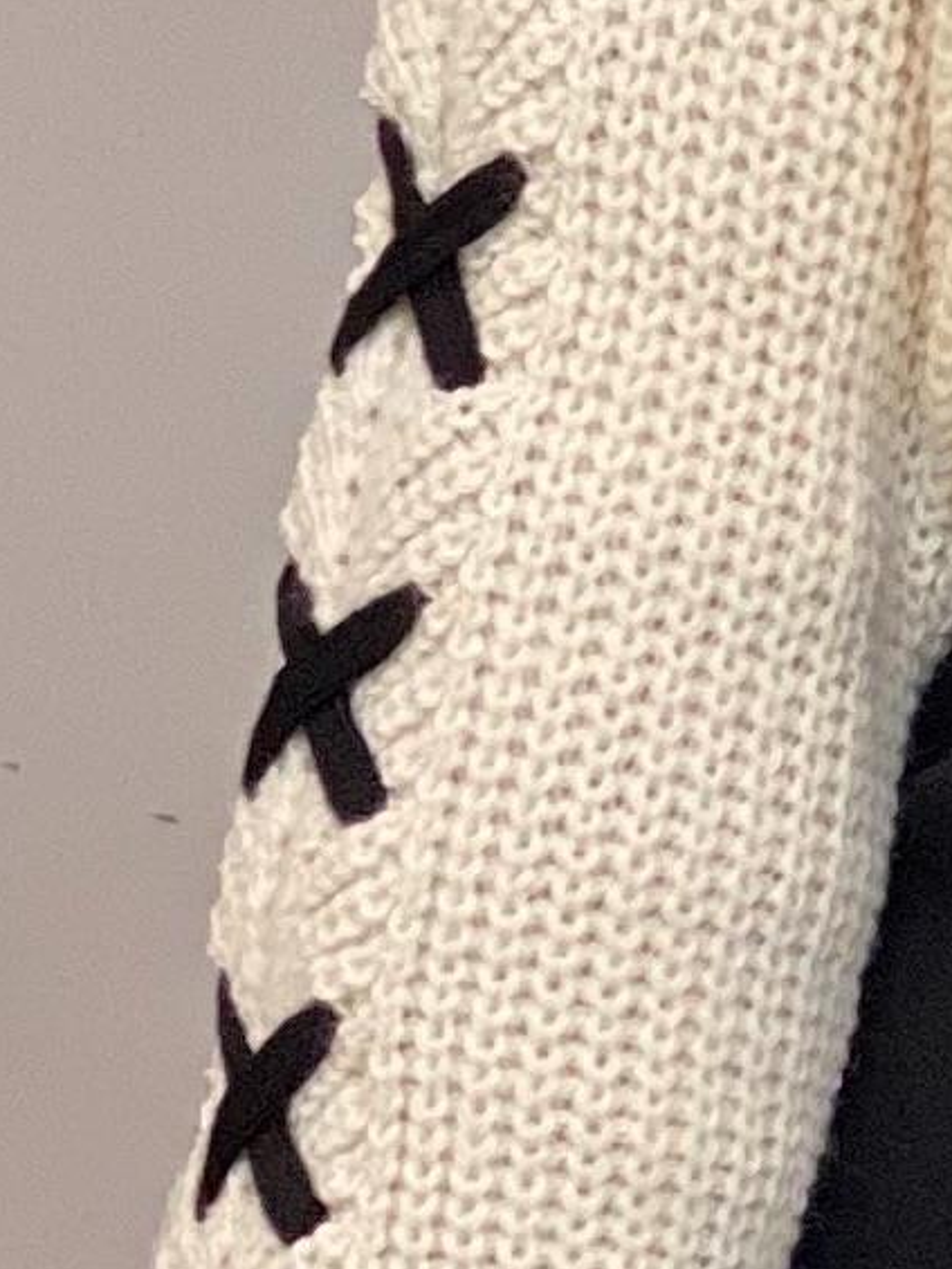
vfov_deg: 5.3
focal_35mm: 371
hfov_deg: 4.0
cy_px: -204
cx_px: 2057
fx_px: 13599
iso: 100
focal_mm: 6
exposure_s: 1/100
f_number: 2
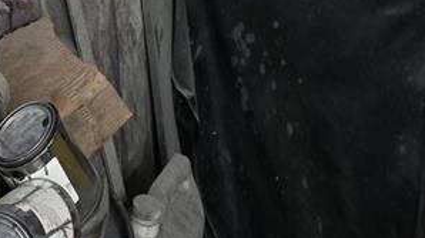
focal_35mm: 101
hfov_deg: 21.0
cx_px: 108
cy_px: -462
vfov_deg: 9.5
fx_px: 1137
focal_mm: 6.3
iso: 640
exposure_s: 1/120
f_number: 1.7
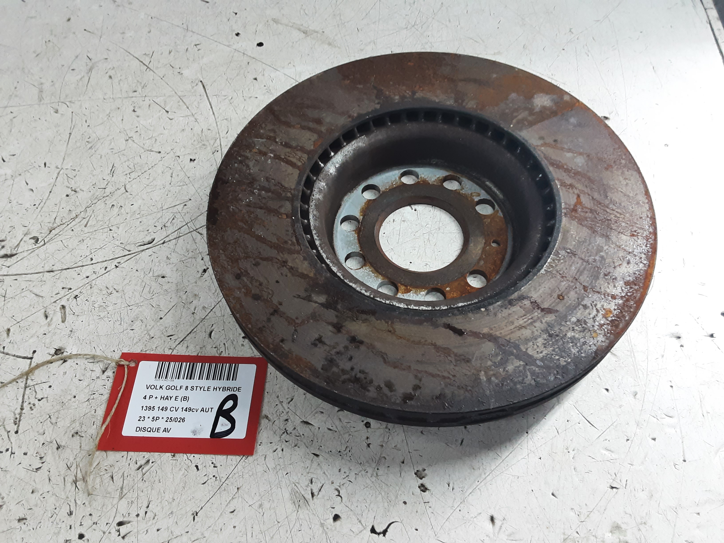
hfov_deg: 65.3
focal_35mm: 27
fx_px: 565
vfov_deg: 51.4
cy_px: 272
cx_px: 362
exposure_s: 1/50
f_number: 1.9
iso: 160
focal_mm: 2.91
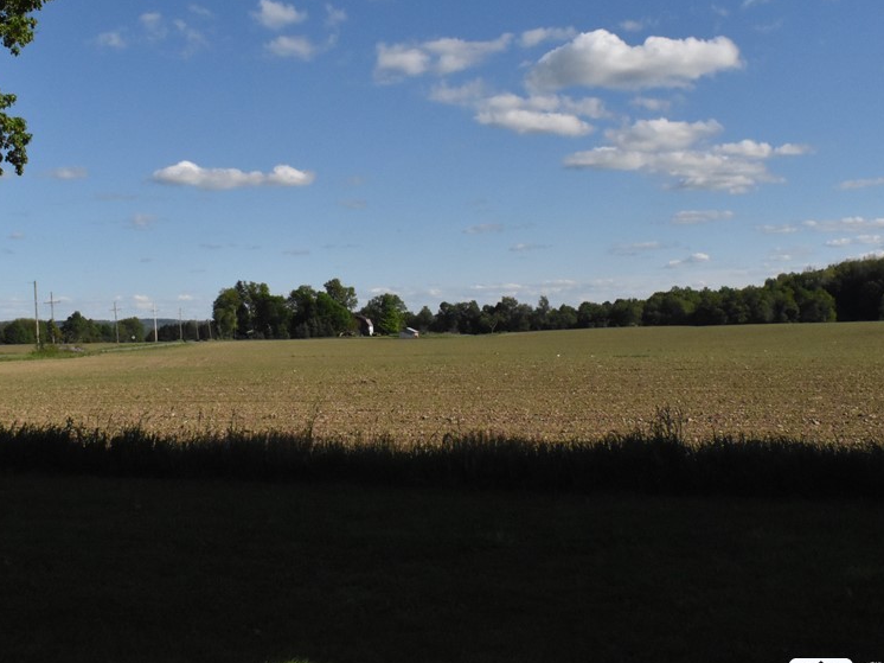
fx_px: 1072
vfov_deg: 34.3
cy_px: 293
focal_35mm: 42
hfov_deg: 44.8
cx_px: 403
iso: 3200
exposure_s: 1/2000
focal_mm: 20
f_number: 20
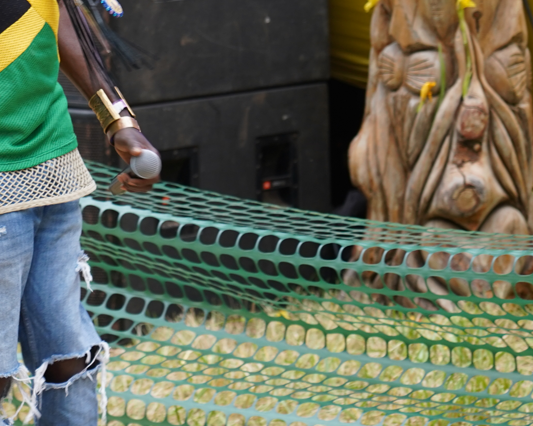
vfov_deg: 5.4
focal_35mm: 286
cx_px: -32
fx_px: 4512
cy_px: -79
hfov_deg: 6.7
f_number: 4
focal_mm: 105
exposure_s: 1/160
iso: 400
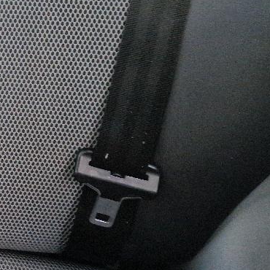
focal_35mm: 99
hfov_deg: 14.4
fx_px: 874
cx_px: -285
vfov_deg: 17.1
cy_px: -12
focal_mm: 5.4
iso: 50
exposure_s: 1/100
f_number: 1.8
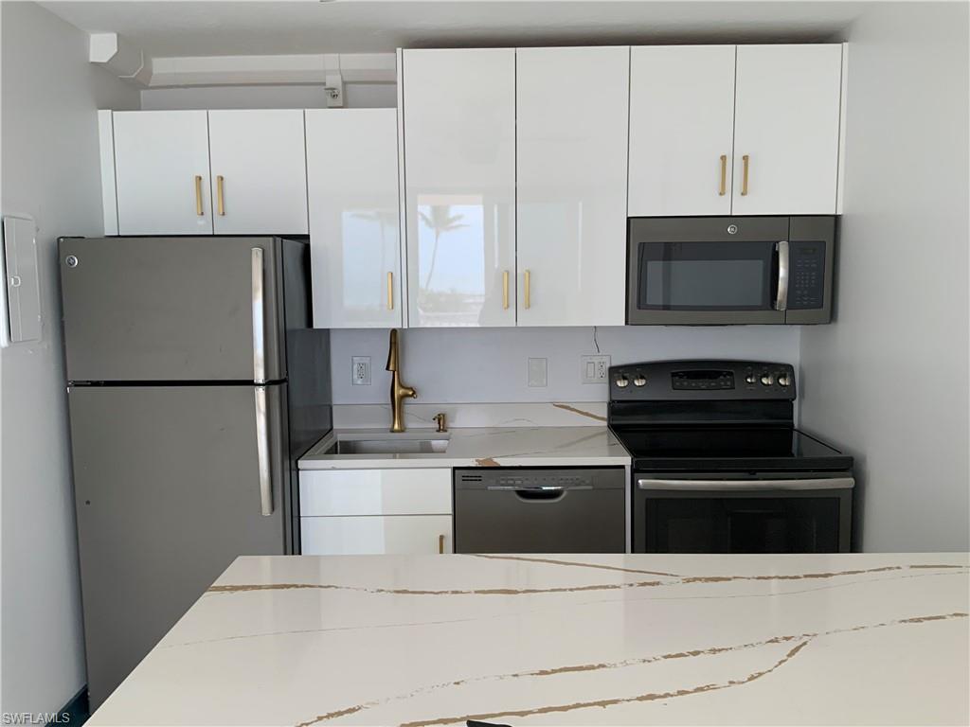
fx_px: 813
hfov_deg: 61.7
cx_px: 485
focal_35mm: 29
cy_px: 364
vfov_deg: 48.2
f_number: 1.8
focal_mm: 3
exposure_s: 1/120
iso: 50
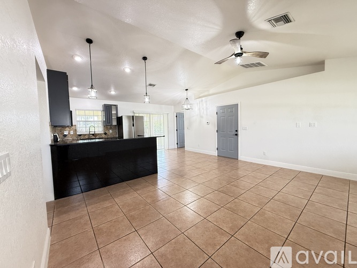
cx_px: 178
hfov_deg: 102.1
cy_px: 134
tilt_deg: -3.4
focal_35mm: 14
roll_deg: +2.4
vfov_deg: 85.7
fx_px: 144
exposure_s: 1/60
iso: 400
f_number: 2.2
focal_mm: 2.22
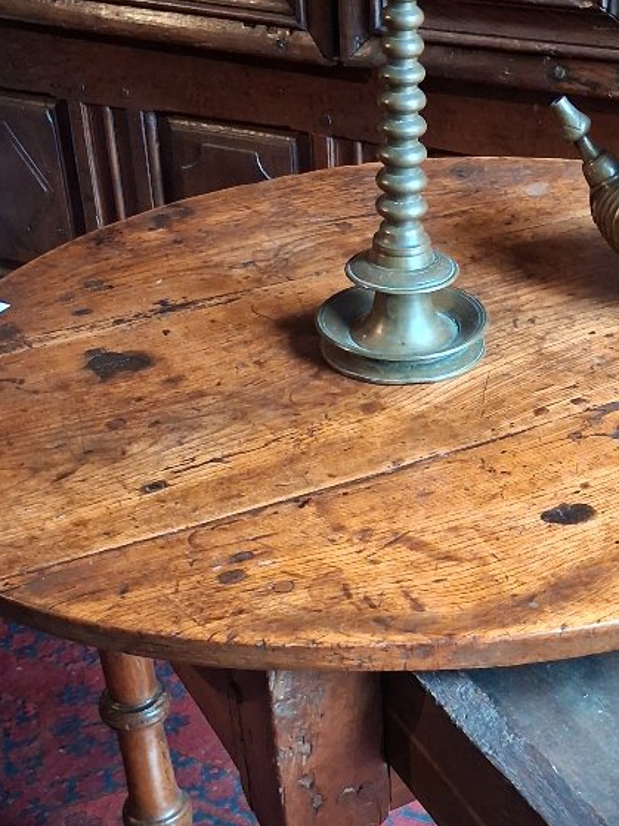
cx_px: 516
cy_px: 544
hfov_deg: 24.7
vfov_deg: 33.0
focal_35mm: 58
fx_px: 1383
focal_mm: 4
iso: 400
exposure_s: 1/60
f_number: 1.8
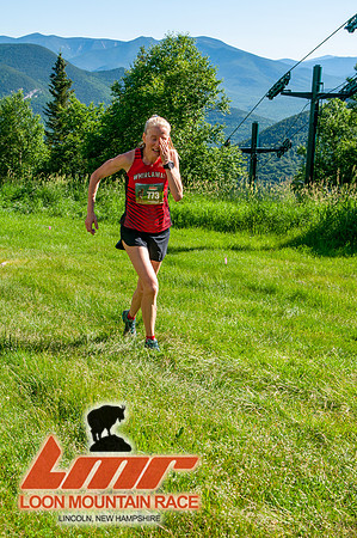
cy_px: 269
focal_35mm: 51
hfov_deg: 26.4
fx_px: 760
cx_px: 178
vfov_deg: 38.9
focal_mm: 34
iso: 200
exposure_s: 1/400
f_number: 8
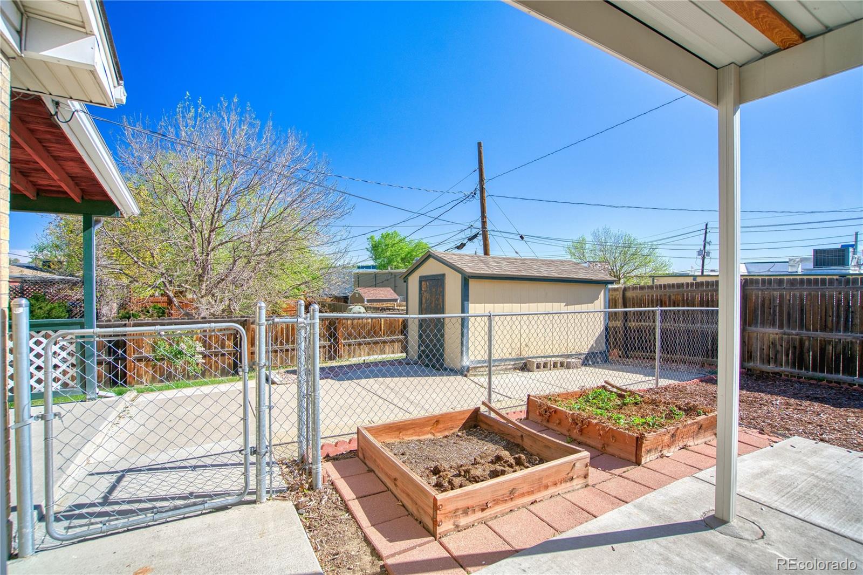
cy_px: 288
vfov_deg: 73.7
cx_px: 432
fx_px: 383
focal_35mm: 16
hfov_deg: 96.7
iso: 500
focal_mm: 16
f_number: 4
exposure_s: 1/2000
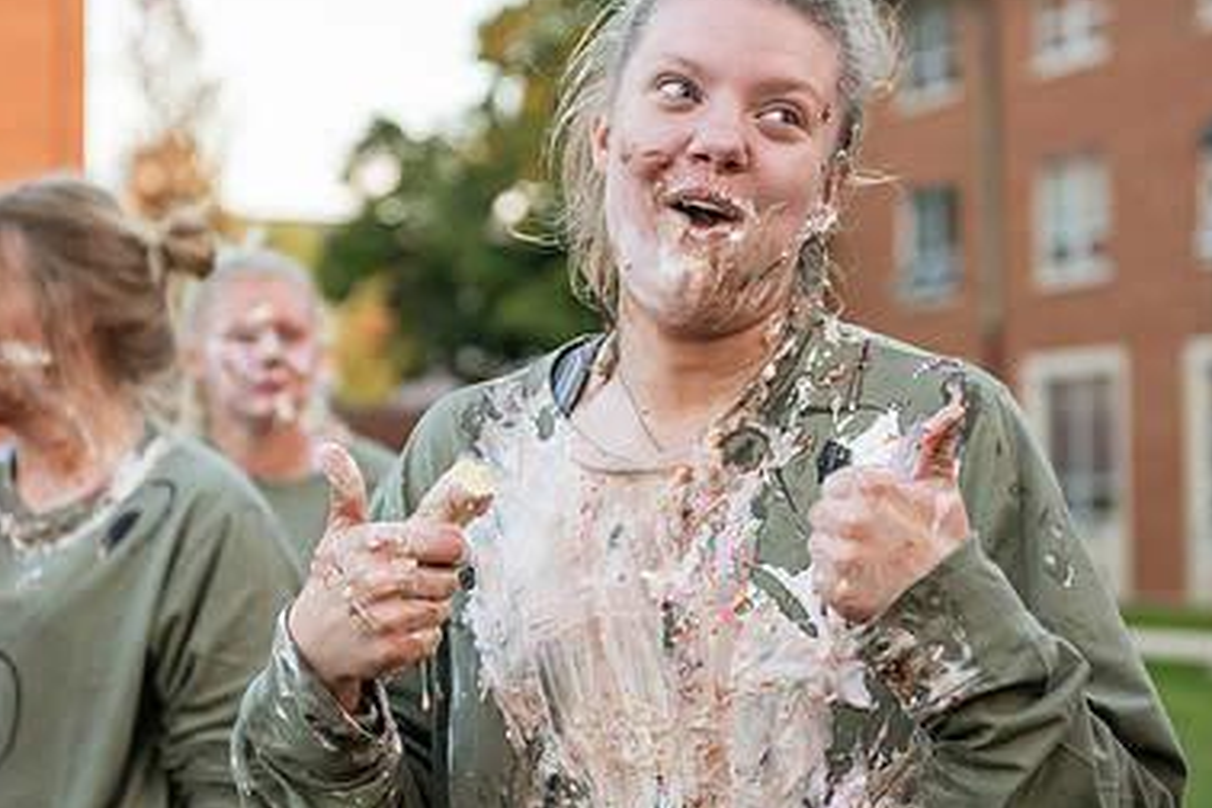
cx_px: 612
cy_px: 338
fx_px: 3097
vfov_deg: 14.9
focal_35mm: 92
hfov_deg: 22.1
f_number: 3.2
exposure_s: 1/400
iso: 800
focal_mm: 60
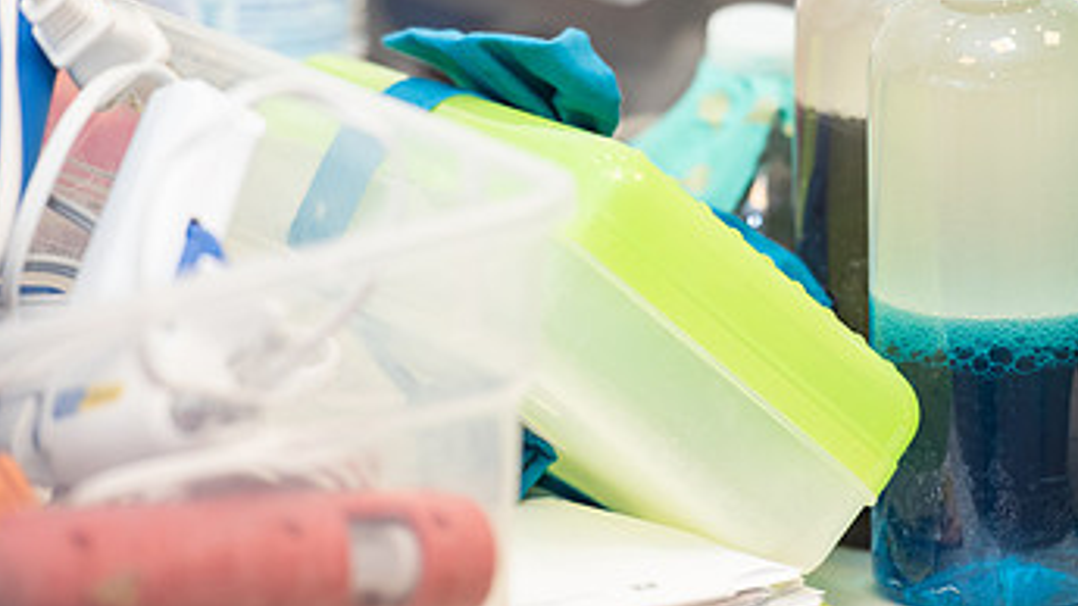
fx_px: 10061
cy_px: 167
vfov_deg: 3.5
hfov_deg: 6.1
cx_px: 722
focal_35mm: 352
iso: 500
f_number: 2.8
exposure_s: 1/250
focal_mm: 200
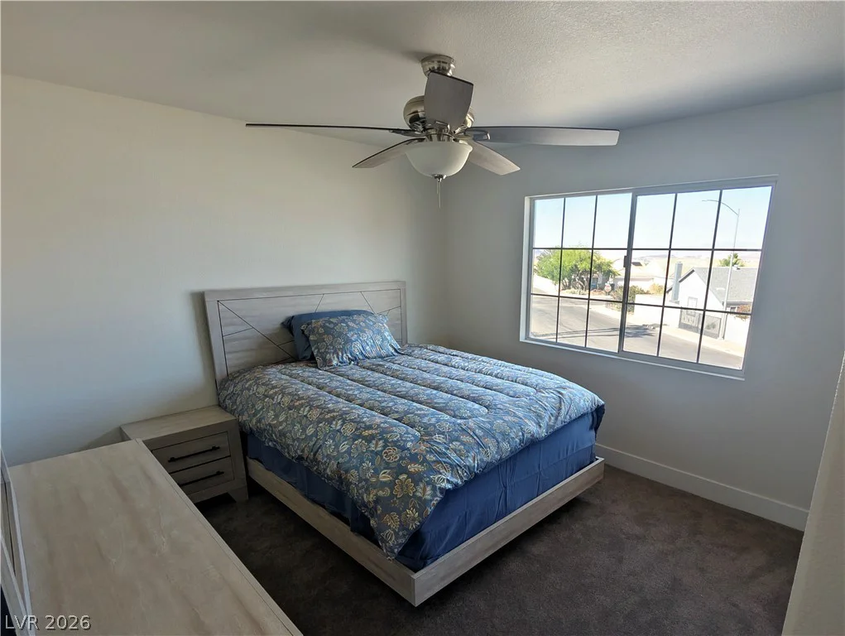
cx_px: 422
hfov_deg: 110.5
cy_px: 318
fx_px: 293
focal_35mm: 12
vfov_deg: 94.6
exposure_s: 1/481
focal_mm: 2.02
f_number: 1.7
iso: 55
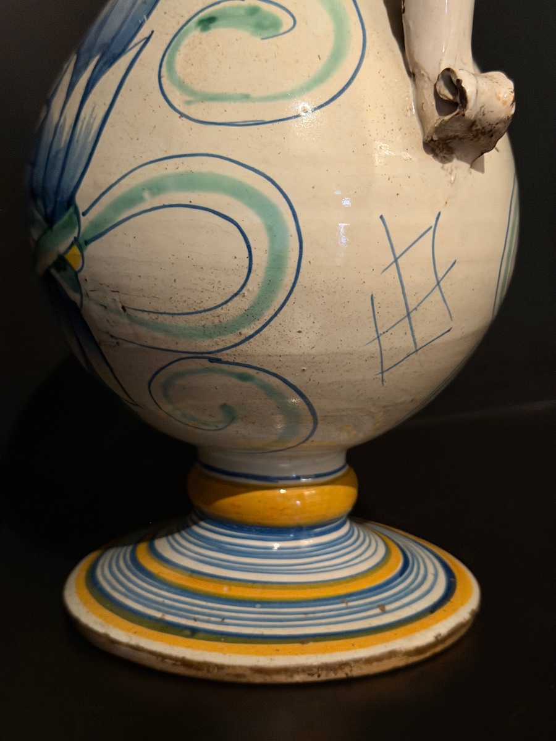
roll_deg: -1.1
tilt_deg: -10.5
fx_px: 1028
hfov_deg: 30.3
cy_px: 370
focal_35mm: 48
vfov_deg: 39.7
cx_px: 278
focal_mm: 6.76
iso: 640
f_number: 1.78
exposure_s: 1/25
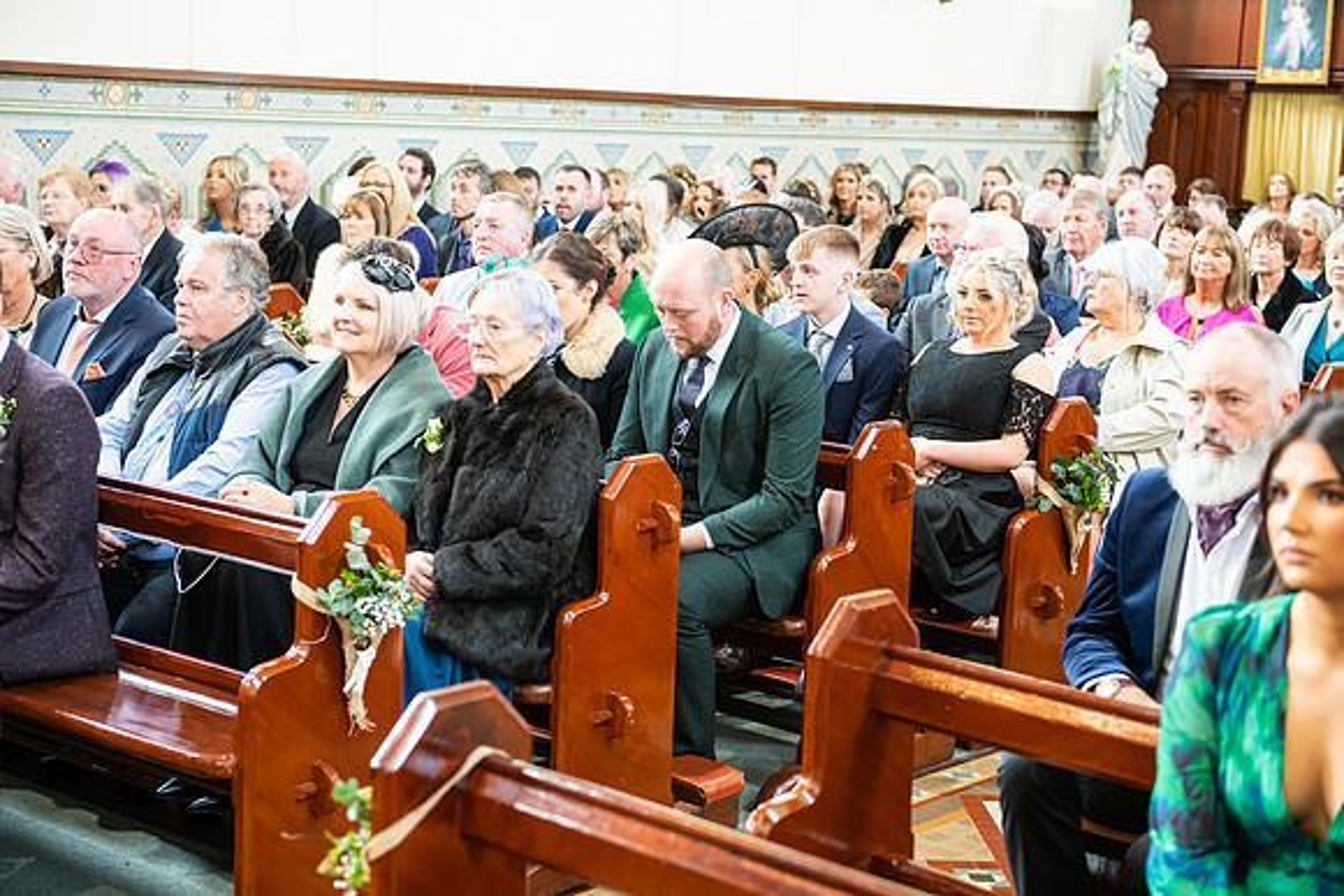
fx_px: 2166
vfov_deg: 23.4
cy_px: 448
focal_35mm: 58
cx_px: 672
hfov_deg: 34.5
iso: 1000
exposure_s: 1/40
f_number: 3.5
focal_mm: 58
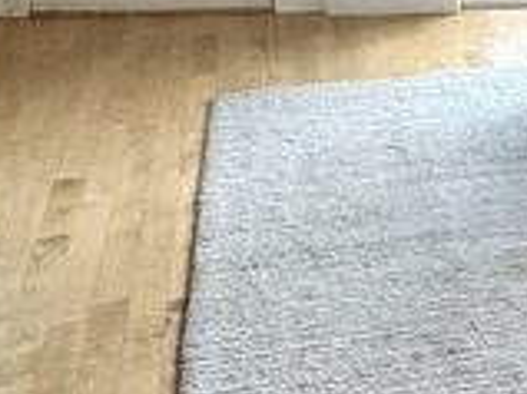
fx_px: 1369
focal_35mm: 90
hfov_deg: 19.4
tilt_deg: -13.4
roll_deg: -0.5
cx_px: 759
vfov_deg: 15.8
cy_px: -79
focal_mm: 2.22
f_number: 2.2
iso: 100
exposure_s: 1/120
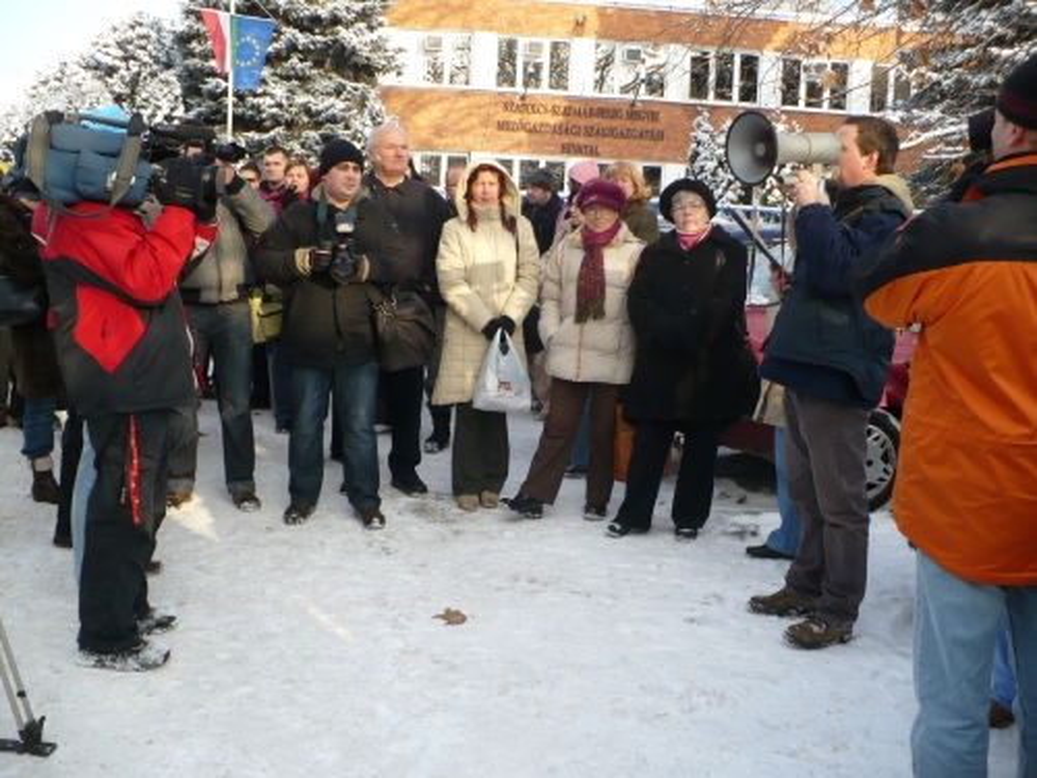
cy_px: 389
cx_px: 518
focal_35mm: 37
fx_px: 1108
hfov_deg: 50.1
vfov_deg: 38.7
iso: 100
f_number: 2.8
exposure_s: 1/400
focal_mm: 6.1
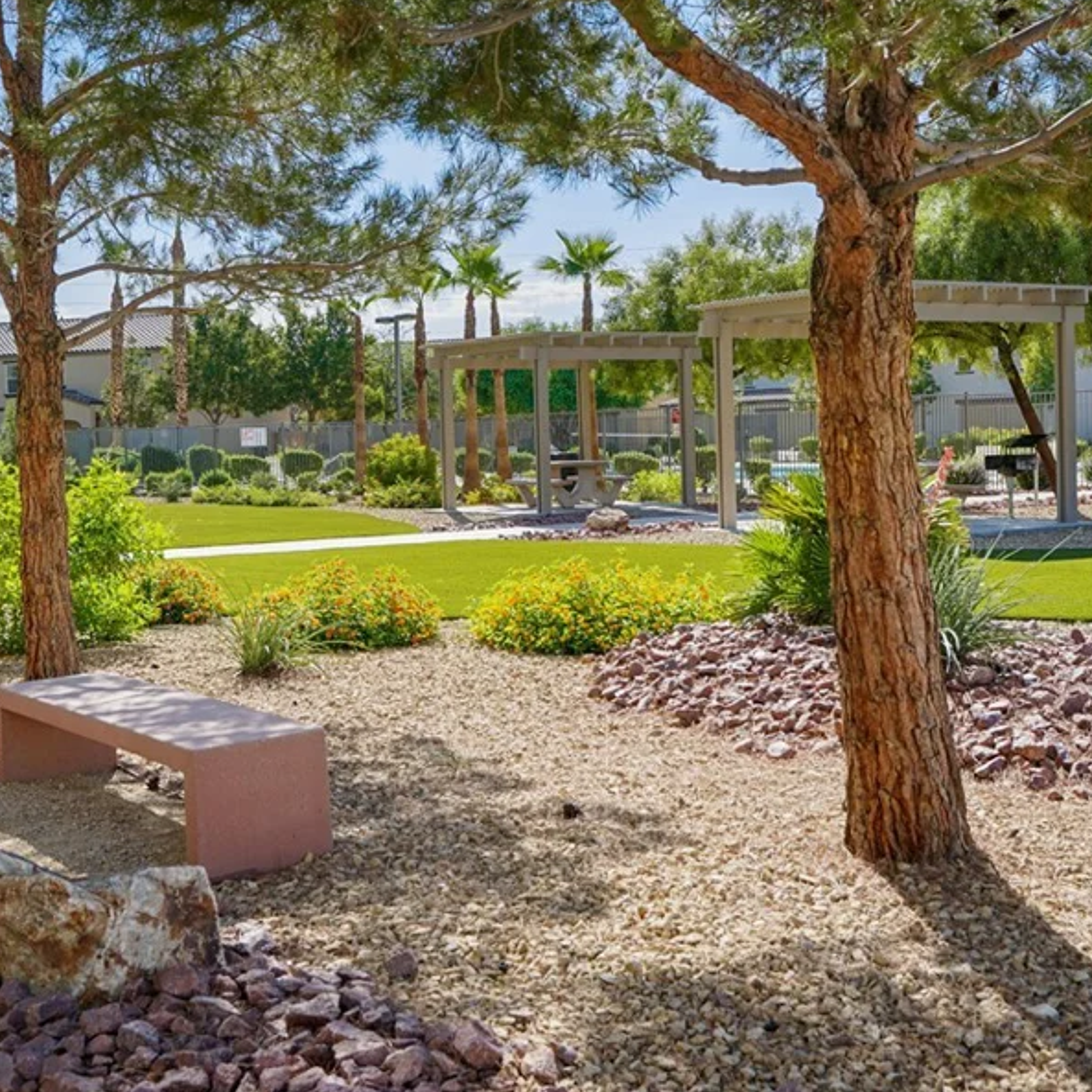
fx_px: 1570
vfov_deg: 38.3
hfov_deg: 38.3
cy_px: 502
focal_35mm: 44
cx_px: 543
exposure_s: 1/250
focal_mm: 30
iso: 200
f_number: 6.3
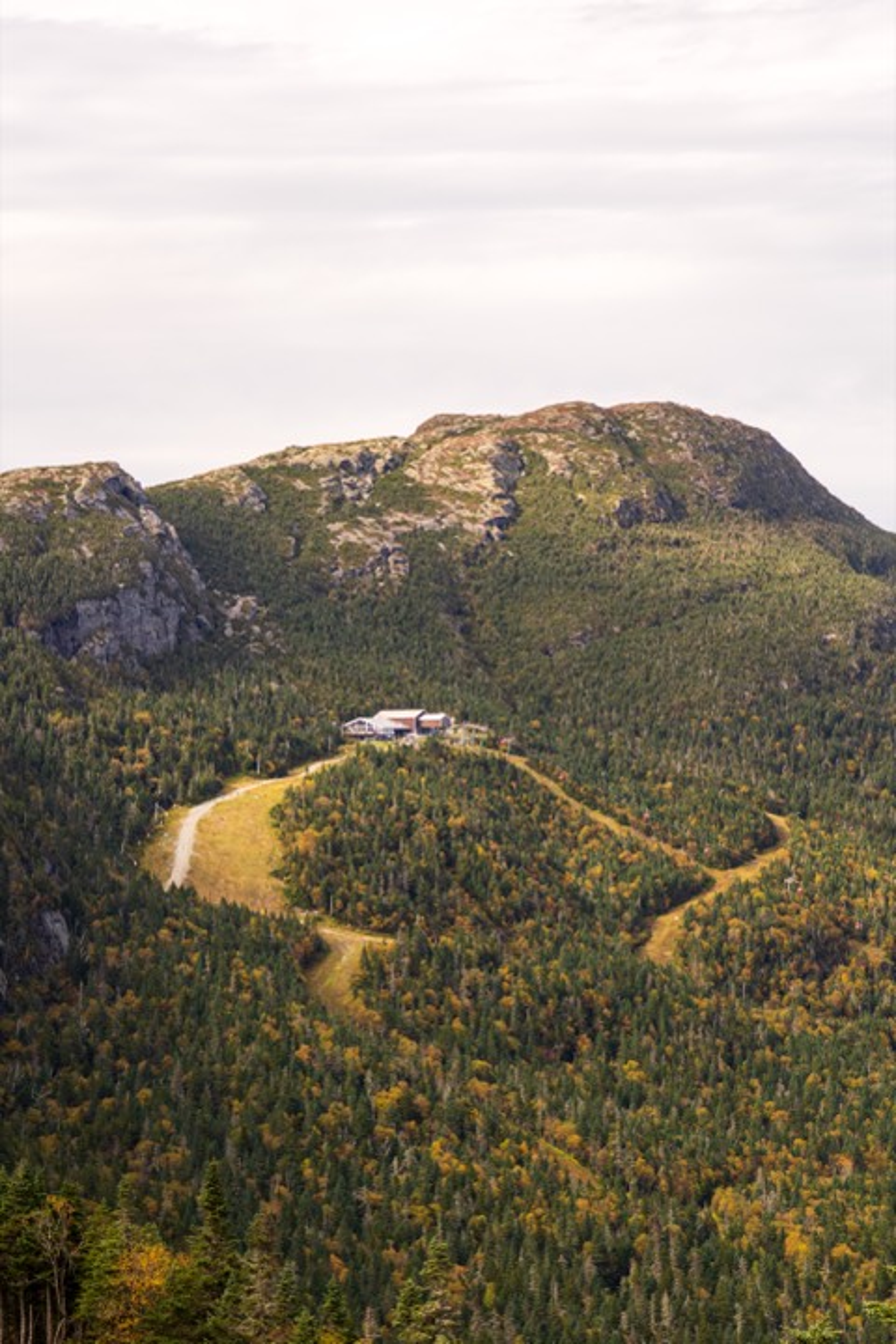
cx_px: 448
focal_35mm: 56
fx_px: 2091
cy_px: 672
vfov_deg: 35.6
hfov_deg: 24.2
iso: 100
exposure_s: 1/640
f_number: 4.5
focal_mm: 56
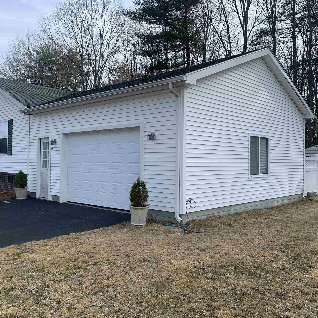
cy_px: 157
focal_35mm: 31
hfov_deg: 52.3
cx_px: 185
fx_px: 322
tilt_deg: -0.2
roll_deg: -1.4
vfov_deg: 52.5
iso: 25
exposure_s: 1/1427
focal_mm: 4.25
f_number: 1.8
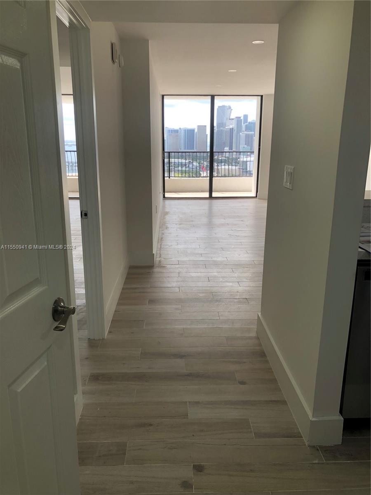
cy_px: 248
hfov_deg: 49.7
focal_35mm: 28
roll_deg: +0.3
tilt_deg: -14.5
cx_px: 186
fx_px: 400
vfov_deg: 63.4
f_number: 1.8
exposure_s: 1/123
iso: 20
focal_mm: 4
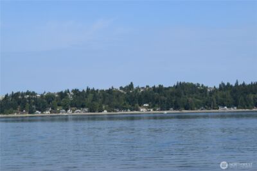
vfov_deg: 18.2
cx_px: 128
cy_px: 86
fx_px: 536
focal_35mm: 75
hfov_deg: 27.0
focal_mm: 50
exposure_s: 1/500
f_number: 11
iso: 200
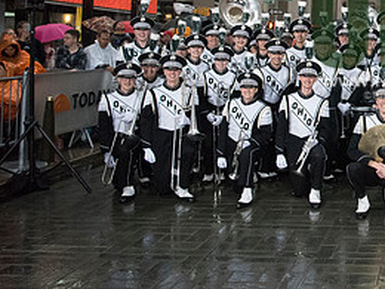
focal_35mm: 58
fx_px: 645
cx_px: 425
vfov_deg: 24.5
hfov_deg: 29.8
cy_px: 29
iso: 10000
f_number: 3.5
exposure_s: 1/2500
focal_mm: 27
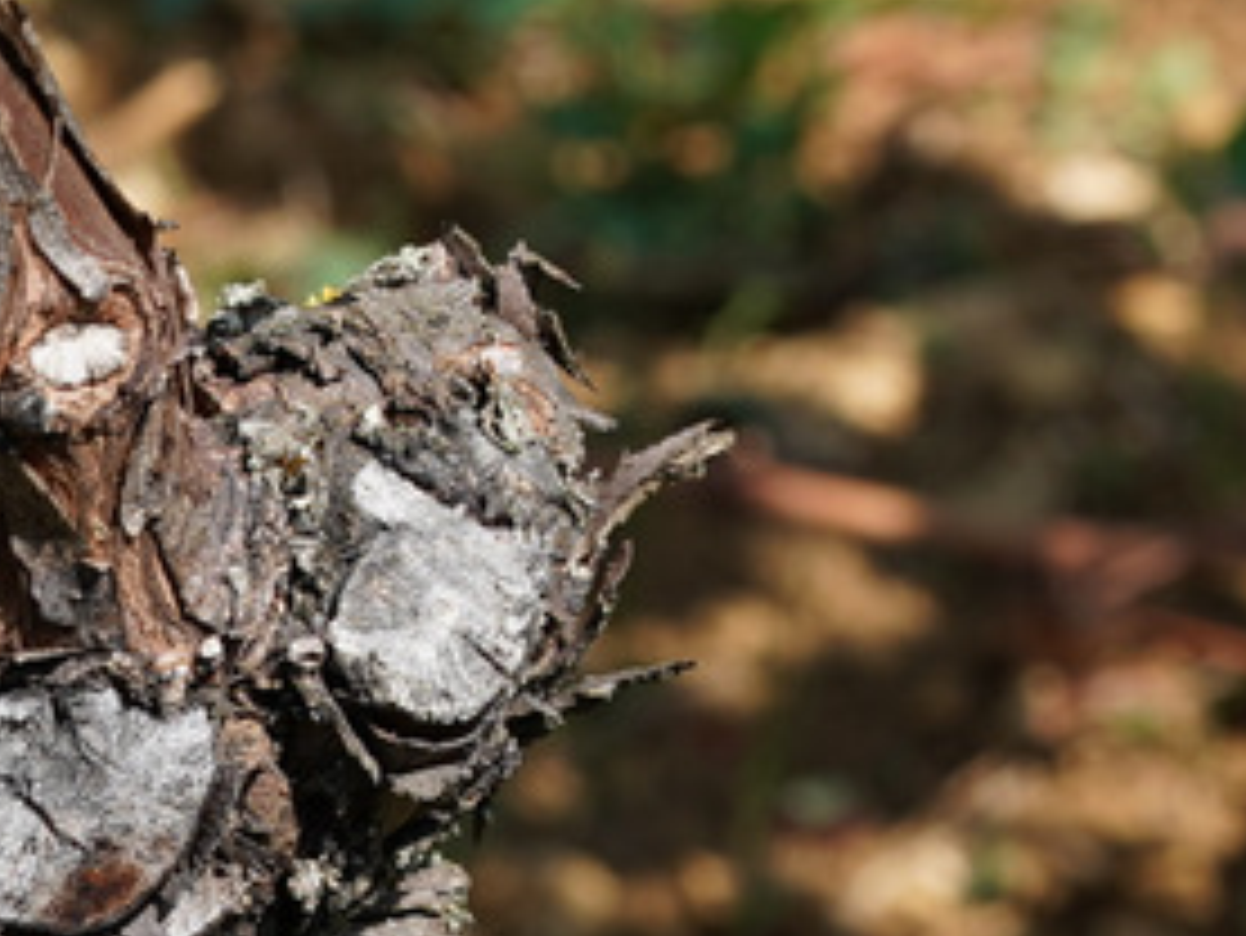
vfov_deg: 6.4
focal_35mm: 222
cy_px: -1339
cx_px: 1691
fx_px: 7994
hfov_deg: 8.8
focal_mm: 40
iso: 100
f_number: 7.1
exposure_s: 1/200
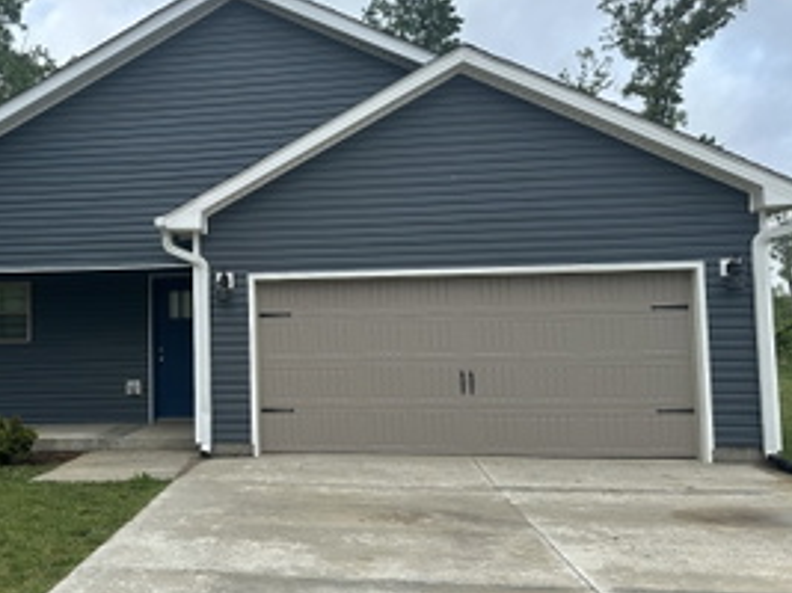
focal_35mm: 36
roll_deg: +0.3
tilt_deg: +2.8
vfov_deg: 39.6
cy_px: 288
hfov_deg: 50.0
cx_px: 237
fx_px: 823
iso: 80
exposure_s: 1/2660
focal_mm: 6.86
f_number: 1.78
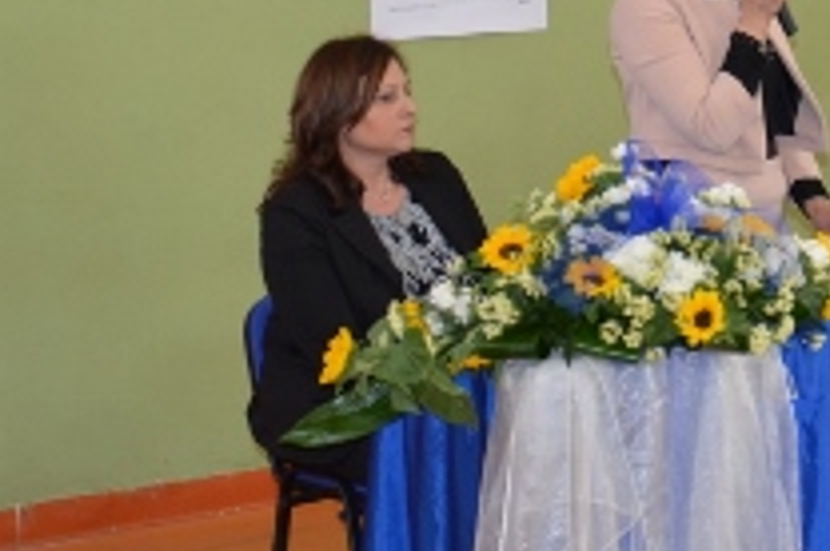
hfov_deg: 17.0
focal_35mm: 120
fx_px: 2762
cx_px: 615
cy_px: -264
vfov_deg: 11.0
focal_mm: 26
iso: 800
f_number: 4
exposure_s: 1/60
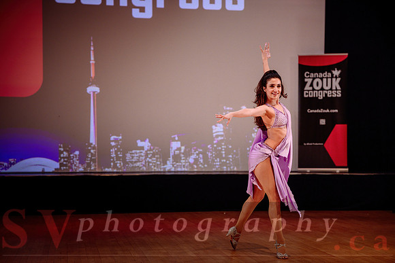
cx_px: 210
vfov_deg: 18.2
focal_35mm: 75
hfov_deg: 27.0
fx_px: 822
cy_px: 139
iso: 1000
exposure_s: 1/500
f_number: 2
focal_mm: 70
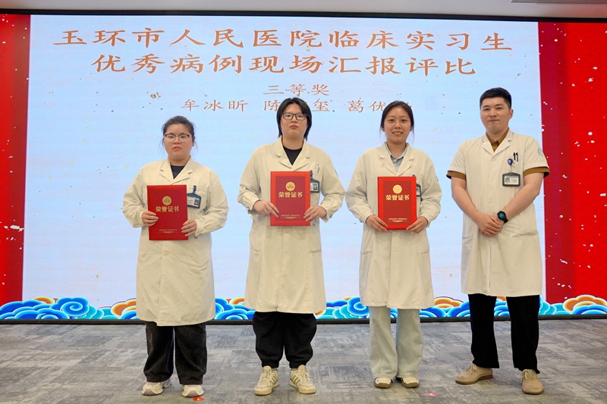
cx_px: 304
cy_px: 202
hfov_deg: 62.3
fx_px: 502
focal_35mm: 30
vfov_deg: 43.9
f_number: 4
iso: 1000
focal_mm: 29.8
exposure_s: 1/160
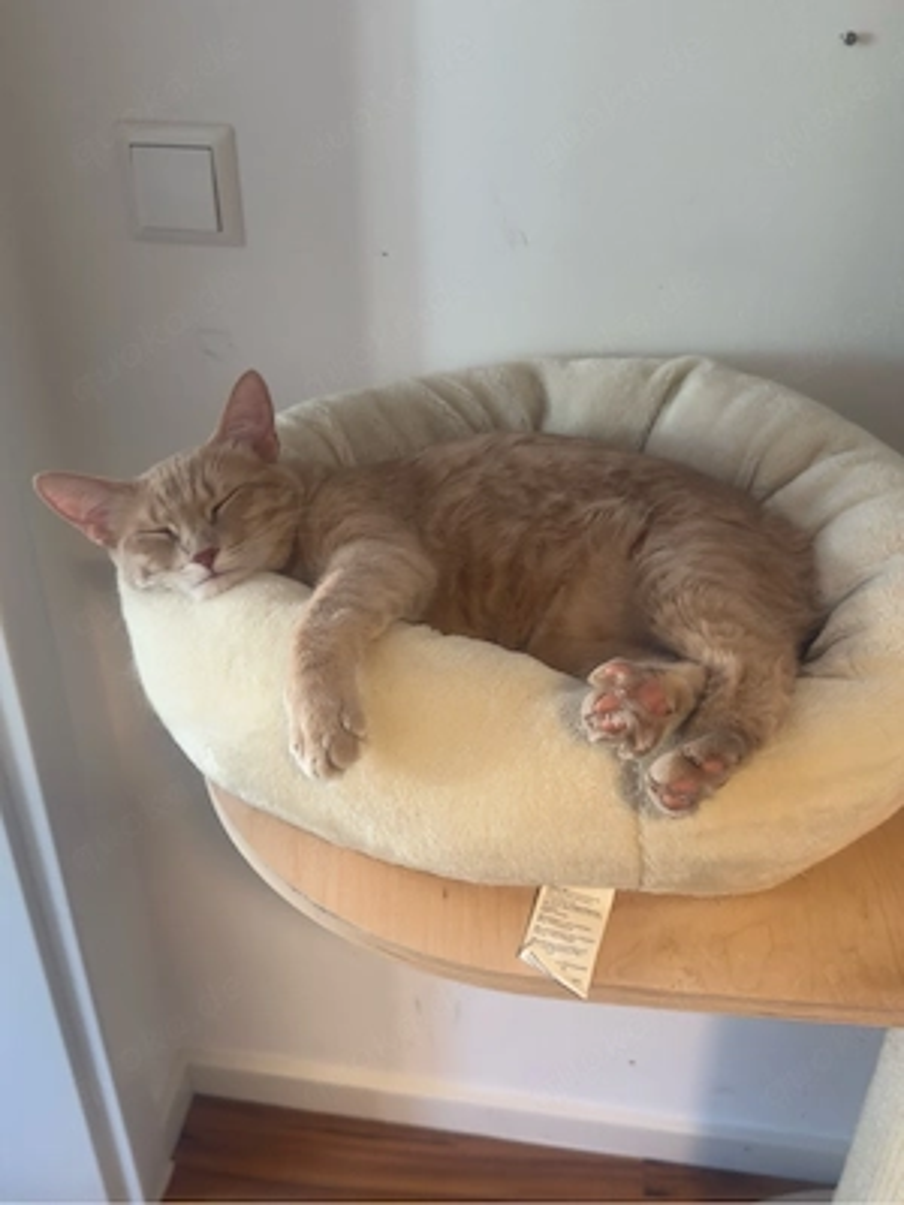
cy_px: 602
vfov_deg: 51.4
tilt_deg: -34.3
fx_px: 1254
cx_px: 452
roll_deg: -0.3
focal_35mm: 36
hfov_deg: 39.7
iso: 250
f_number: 1.78
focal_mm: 6.76
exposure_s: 1/33
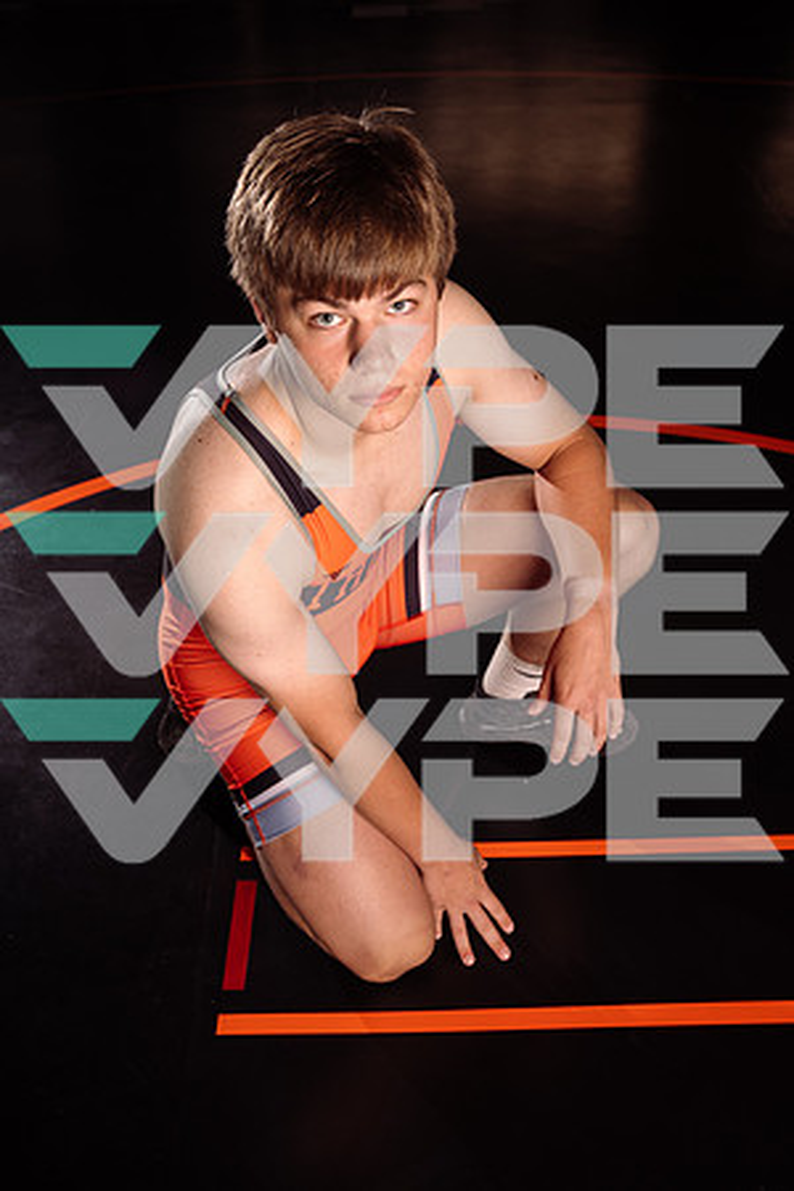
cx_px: 397
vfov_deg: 54.4
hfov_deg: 37.9
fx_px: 1158
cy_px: 596
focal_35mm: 35
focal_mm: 35
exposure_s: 1/250
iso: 50
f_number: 6.3
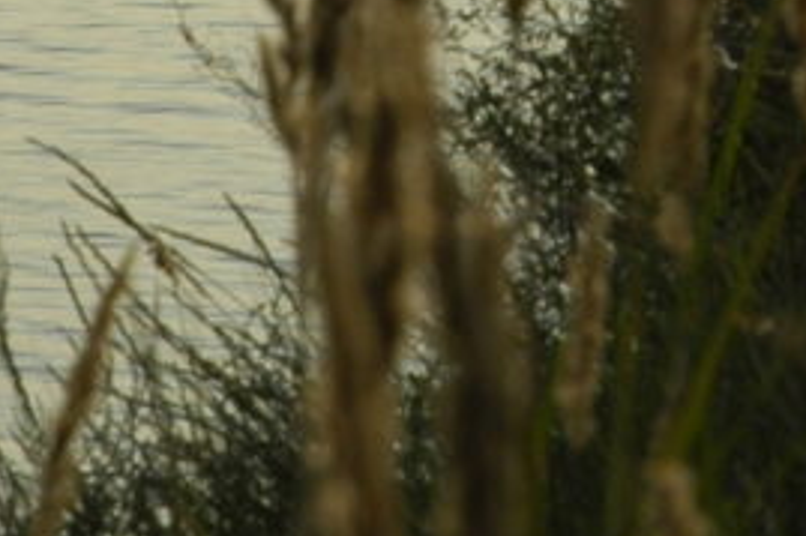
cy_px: -244
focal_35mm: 600
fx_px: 13425
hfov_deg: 3.4
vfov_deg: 2.3
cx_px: 737
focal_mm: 70
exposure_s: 1/500
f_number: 11
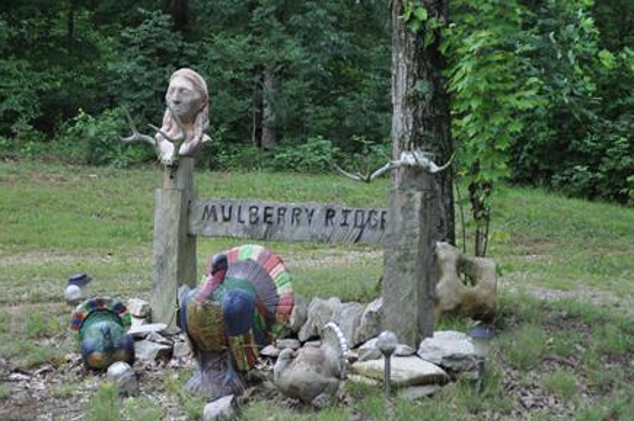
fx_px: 1865
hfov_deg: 19.3
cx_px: 248
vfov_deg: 12.9
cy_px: 285
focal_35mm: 106
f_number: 5.6
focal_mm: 48
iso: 200
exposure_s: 1/125
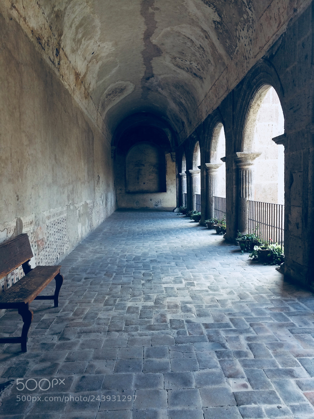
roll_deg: +1.1
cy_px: 210
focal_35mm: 29
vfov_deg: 61.7
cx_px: 157
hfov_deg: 48.2
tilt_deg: -4.8
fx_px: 351
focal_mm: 4.15
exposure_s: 1/40
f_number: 2.2
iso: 32
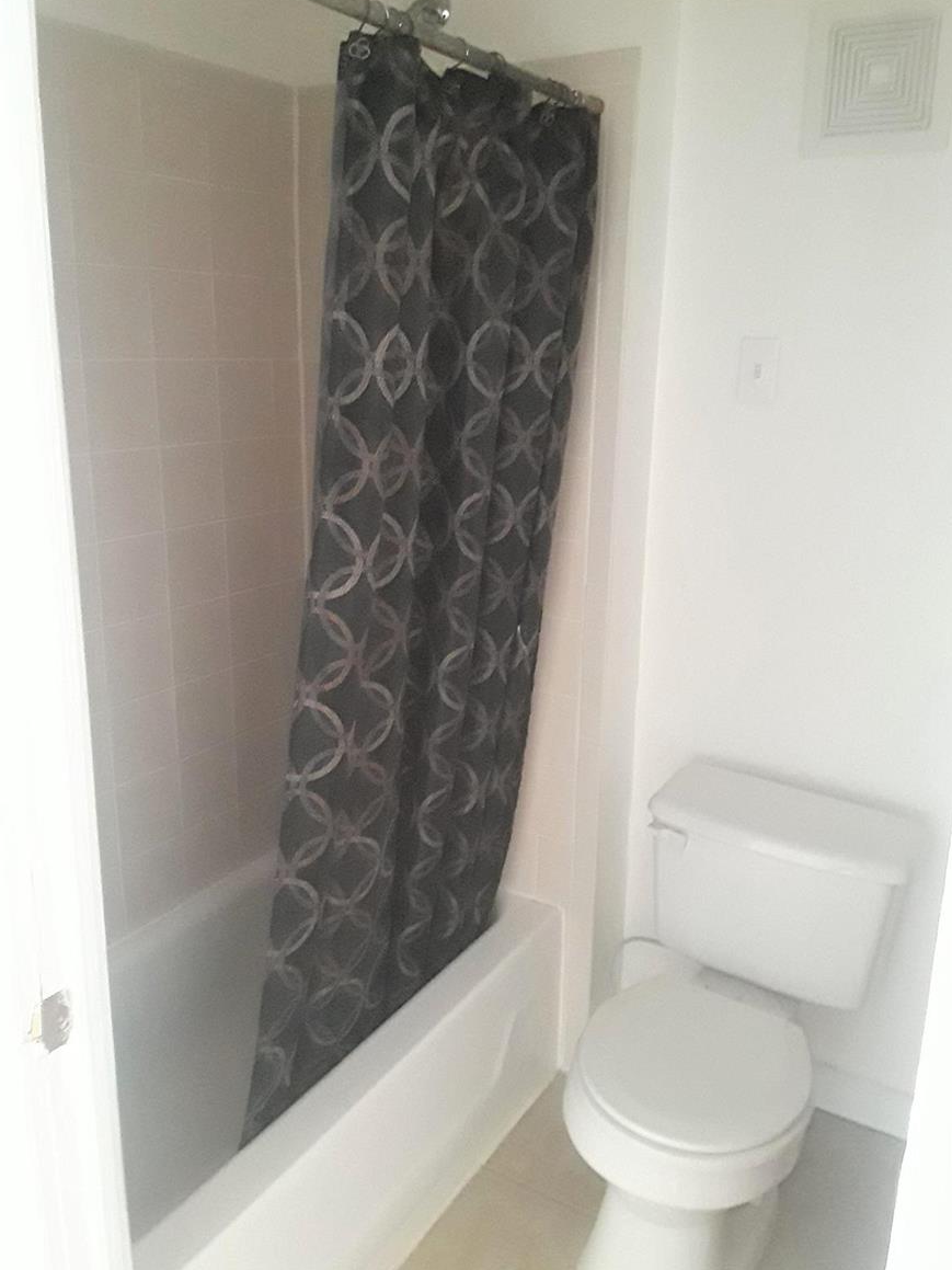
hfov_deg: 48.2
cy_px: 632
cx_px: 484
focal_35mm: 29
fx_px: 1064
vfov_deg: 61.7
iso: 640
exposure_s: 1/15
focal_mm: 2.9
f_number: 1.9
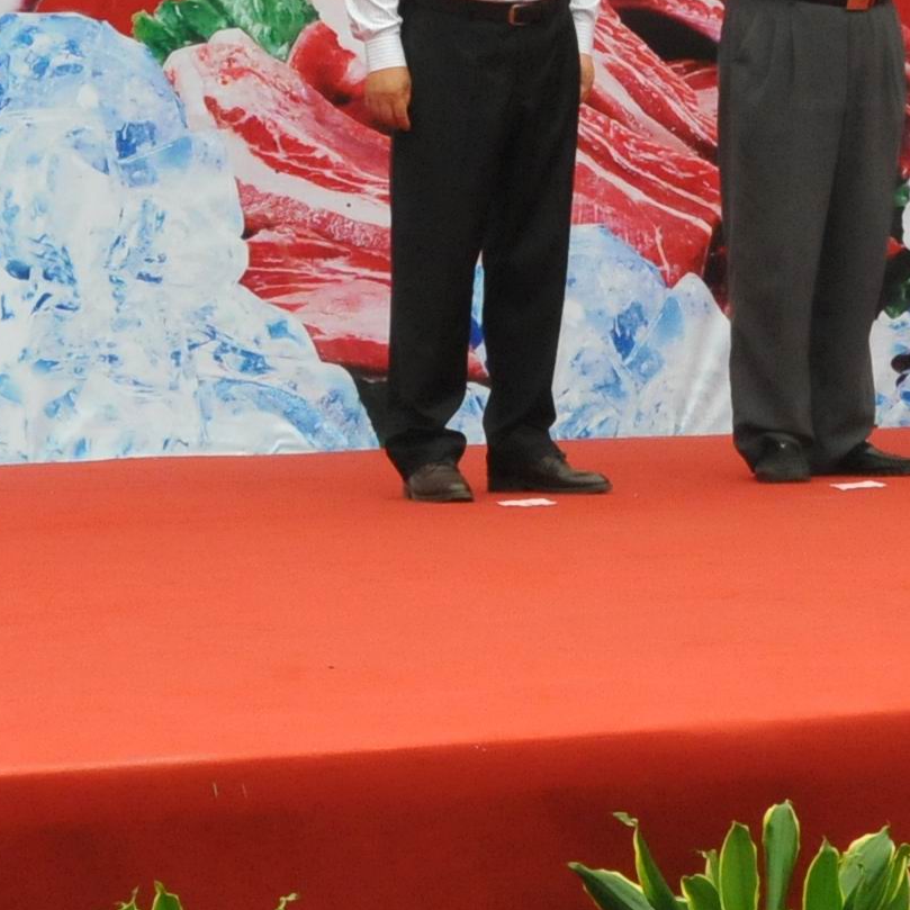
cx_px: 487
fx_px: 5621
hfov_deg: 9.3
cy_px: -168
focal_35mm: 189
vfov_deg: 9.1
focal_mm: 28
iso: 1600
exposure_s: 1/400
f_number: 10
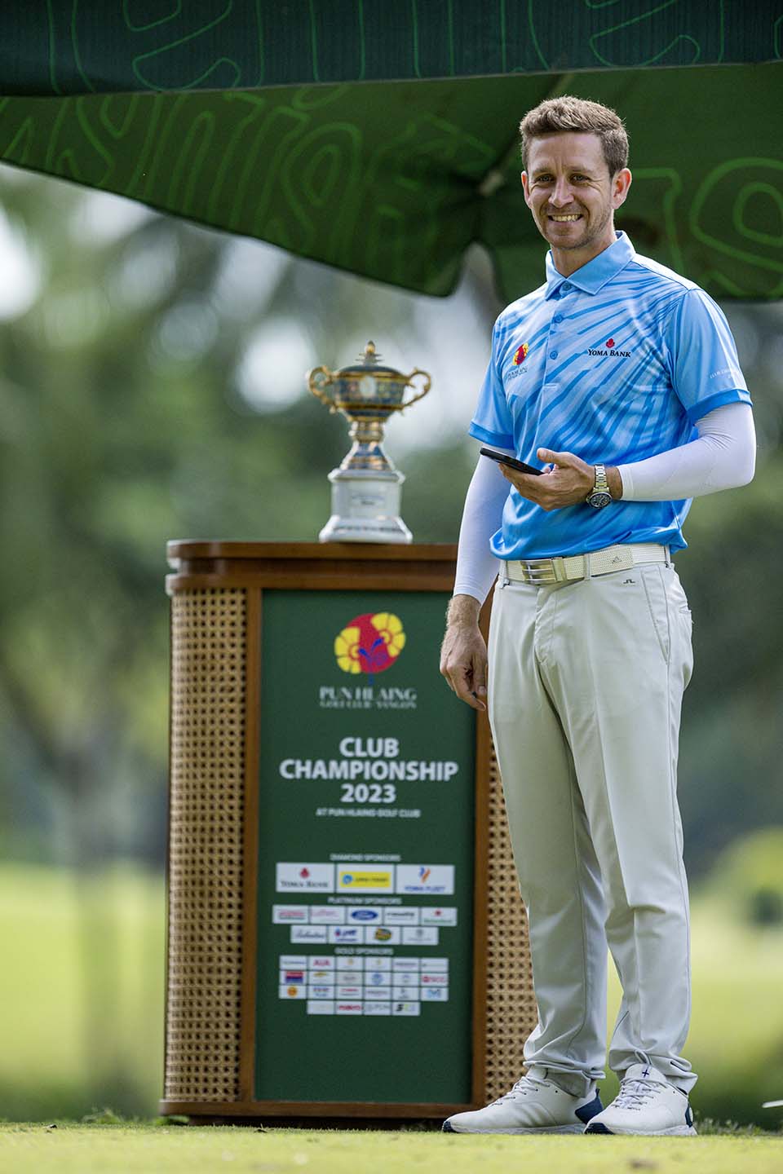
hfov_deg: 3.4
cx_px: 392
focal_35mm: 400
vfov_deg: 5.2
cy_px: 587
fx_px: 13049
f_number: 2.8
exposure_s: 1/6400
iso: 1600
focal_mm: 400
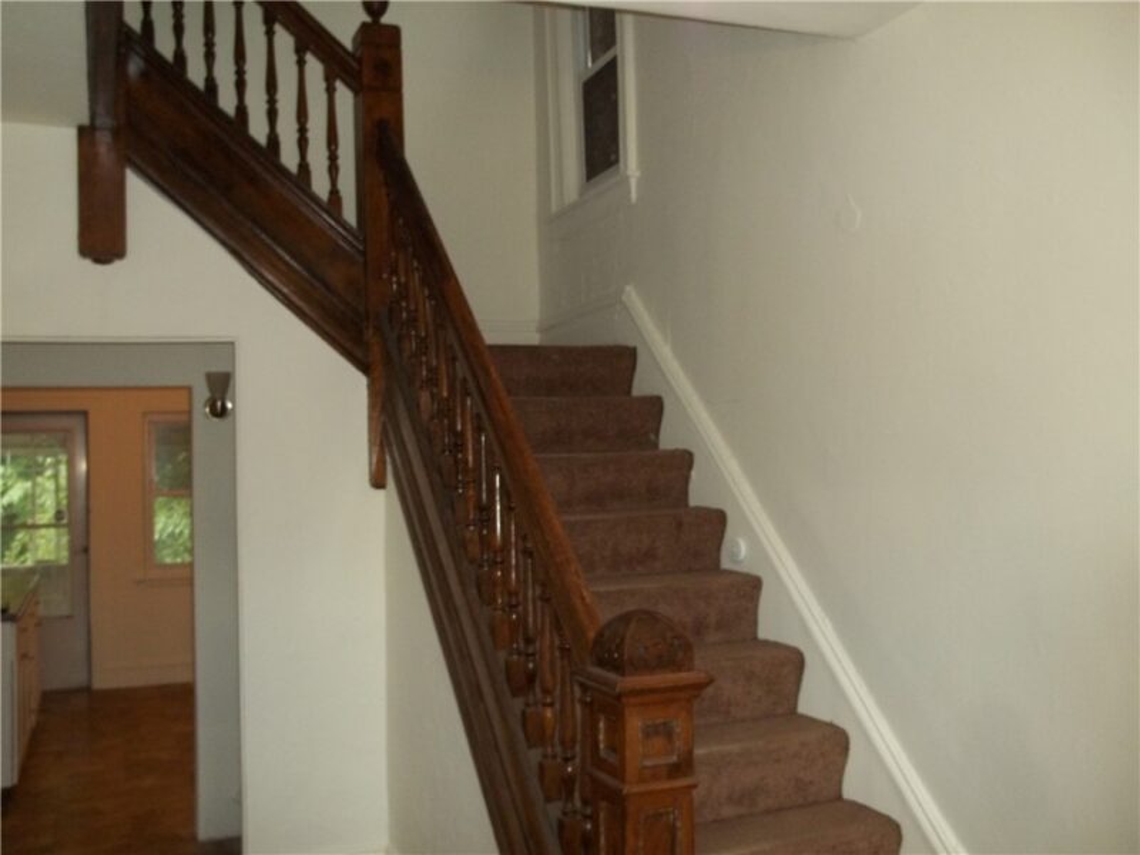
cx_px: 570
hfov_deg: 55.4
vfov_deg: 42.9
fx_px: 1087
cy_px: 428
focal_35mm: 33
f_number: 3.3
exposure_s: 1/30
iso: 160
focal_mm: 5.9
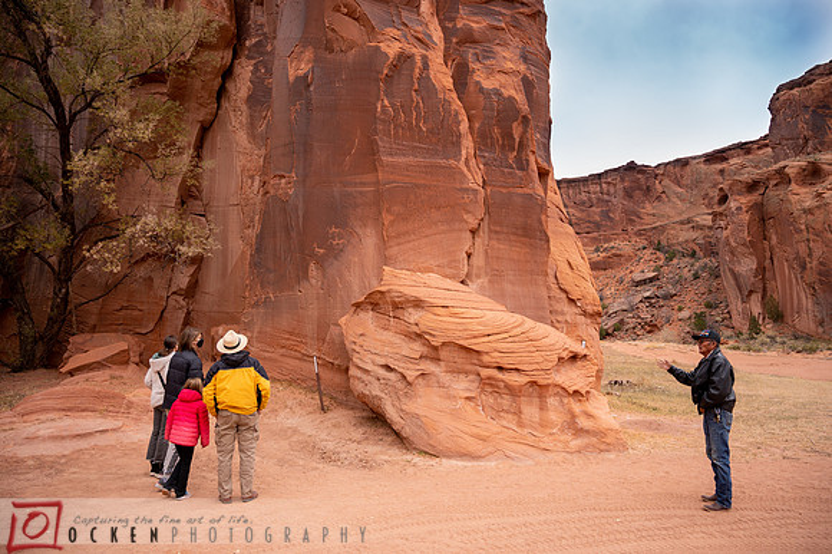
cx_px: 416
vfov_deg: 53.1
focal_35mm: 24
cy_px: 277
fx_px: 554
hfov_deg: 73.8
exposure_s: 1/800
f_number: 4
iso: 400
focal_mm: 24
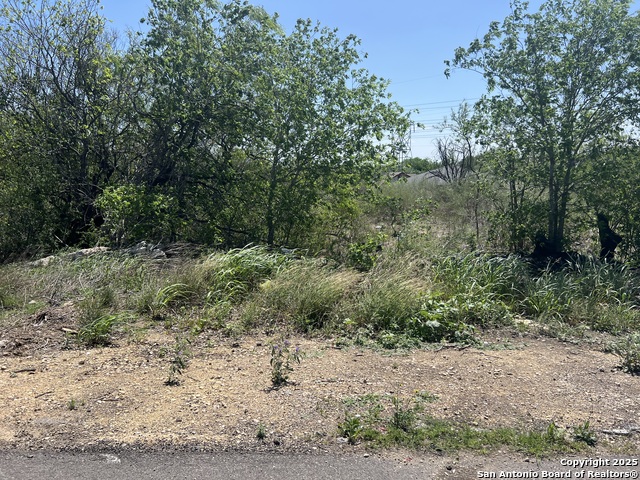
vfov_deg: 53.1
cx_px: 320
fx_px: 481
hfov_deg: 67.3
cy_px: 240
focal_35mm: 26
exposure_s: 1/3968
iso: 50
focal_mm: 5.7
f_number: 1.5
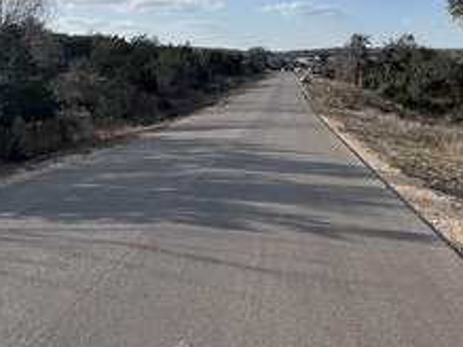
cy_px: 83
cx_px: 262
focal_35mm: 38
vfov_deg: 36.7
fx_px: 508
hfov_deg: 48.9
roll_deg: -0.9
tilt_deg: -3.9
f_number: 1.8
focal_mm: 1.57
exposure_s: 1/1727
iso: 32
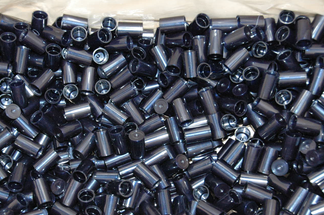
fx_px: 764
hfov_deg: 23.9
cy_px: 126
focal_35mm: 85
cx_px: 144
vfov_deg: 16.0
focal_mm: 48
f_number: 6.3
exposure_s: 1/60
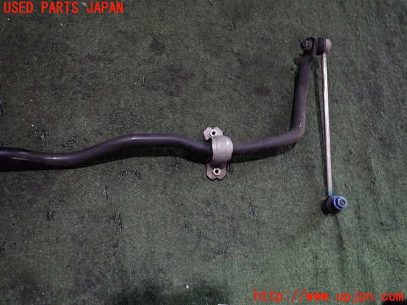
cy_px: 152
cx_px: 204
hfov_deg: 69.4
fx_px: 294
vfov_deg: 54.9
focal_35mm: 25
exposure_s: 1/30
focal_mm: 4.5
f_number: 2
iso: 320
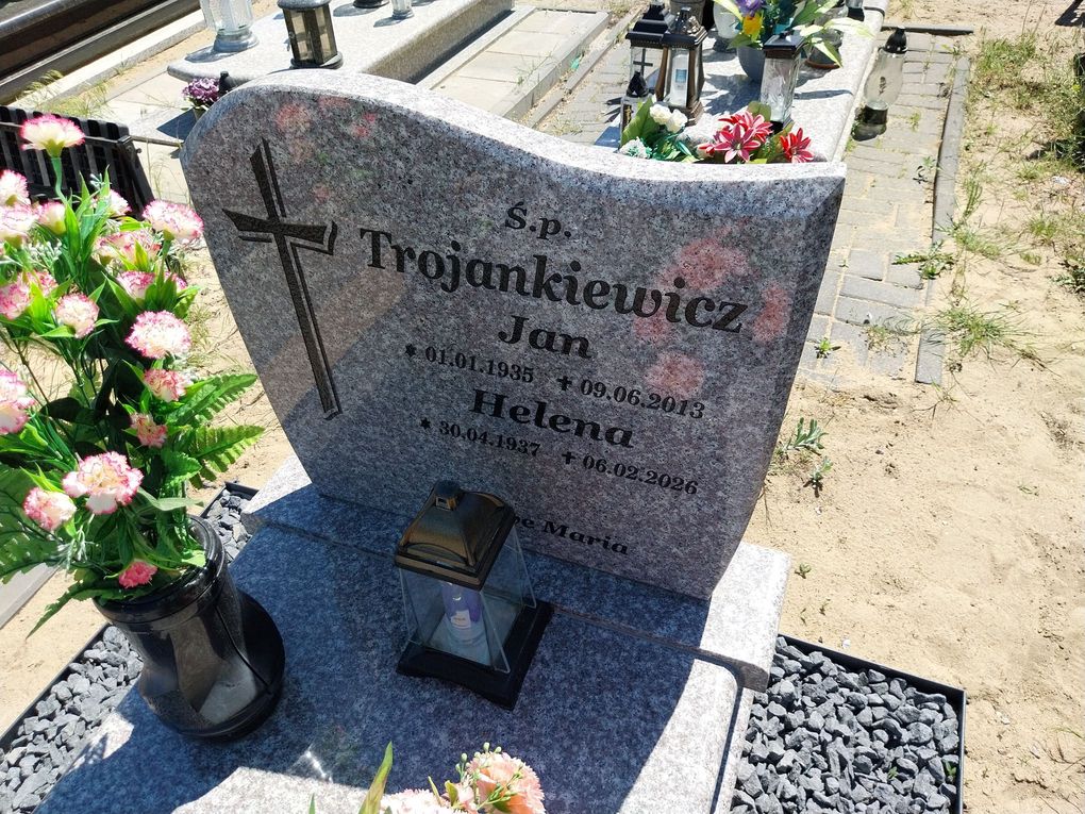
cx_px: 542
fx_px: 815
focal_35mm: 26
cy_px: 407
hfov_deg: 67.3
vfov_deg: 53.1
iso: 25
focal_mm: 4
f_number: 1.8
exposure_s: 1/643
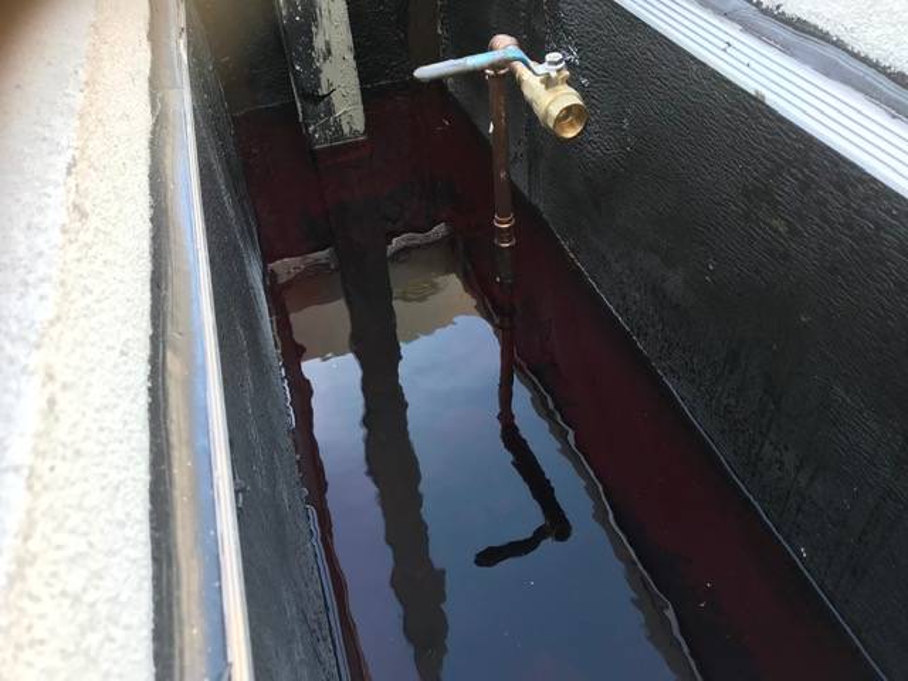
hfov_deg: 63.4
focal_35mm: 28
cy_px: 340
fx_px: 734
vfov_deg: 49.7
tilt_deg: -42.8
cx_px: 454
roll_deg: +5.5
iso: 40
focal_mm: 3.99
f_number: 1.8
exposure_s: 1/100
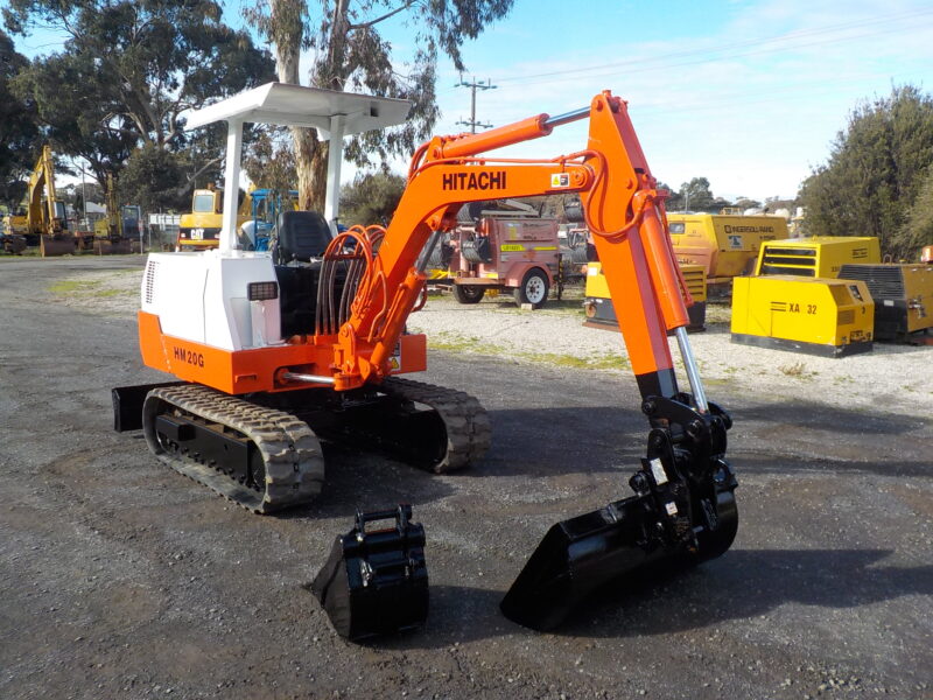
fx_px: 809
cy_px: 350
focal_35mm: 30
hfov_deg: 60.0
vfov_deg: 46.8
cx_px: 466
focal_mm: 4.1
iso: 125
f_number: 3.3
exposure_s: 1/640
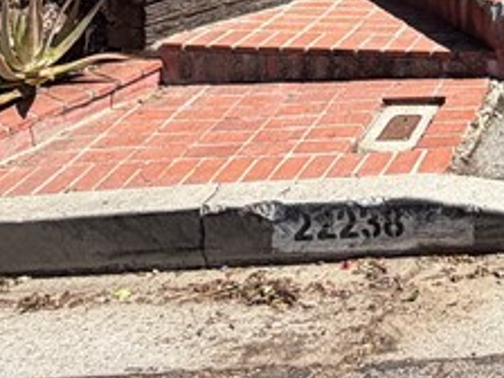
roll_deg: -1.0
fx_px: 932
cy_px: -133
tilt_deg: -7.5
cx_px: 673
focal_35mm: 64
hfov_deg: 25.6
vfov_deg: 20.6
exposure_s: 1/770
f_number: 2.2
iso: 25
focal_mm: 2.22
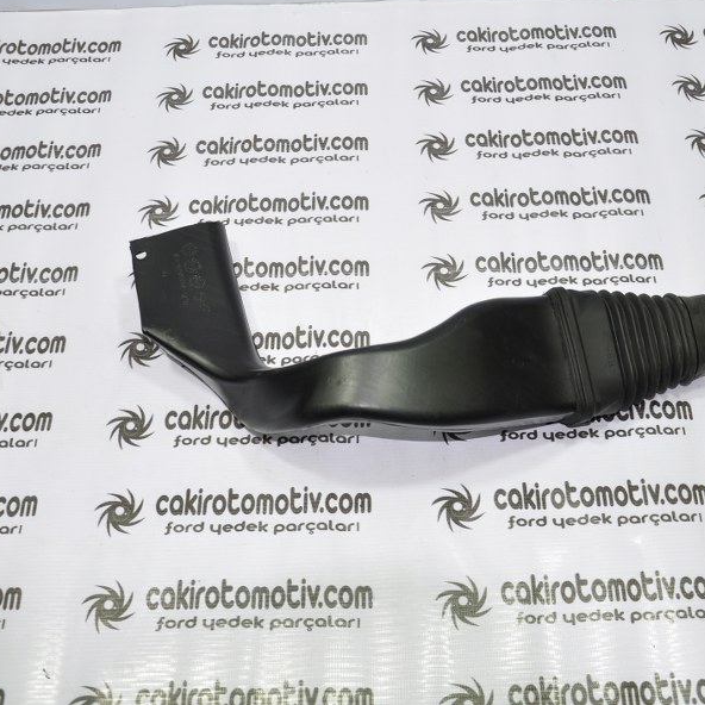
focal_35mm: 41
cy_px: 350
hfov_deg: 41.2
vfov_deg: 41.3
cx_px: 373
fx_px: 937
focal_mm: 21
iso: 200
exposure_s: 1/40
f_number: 4.5
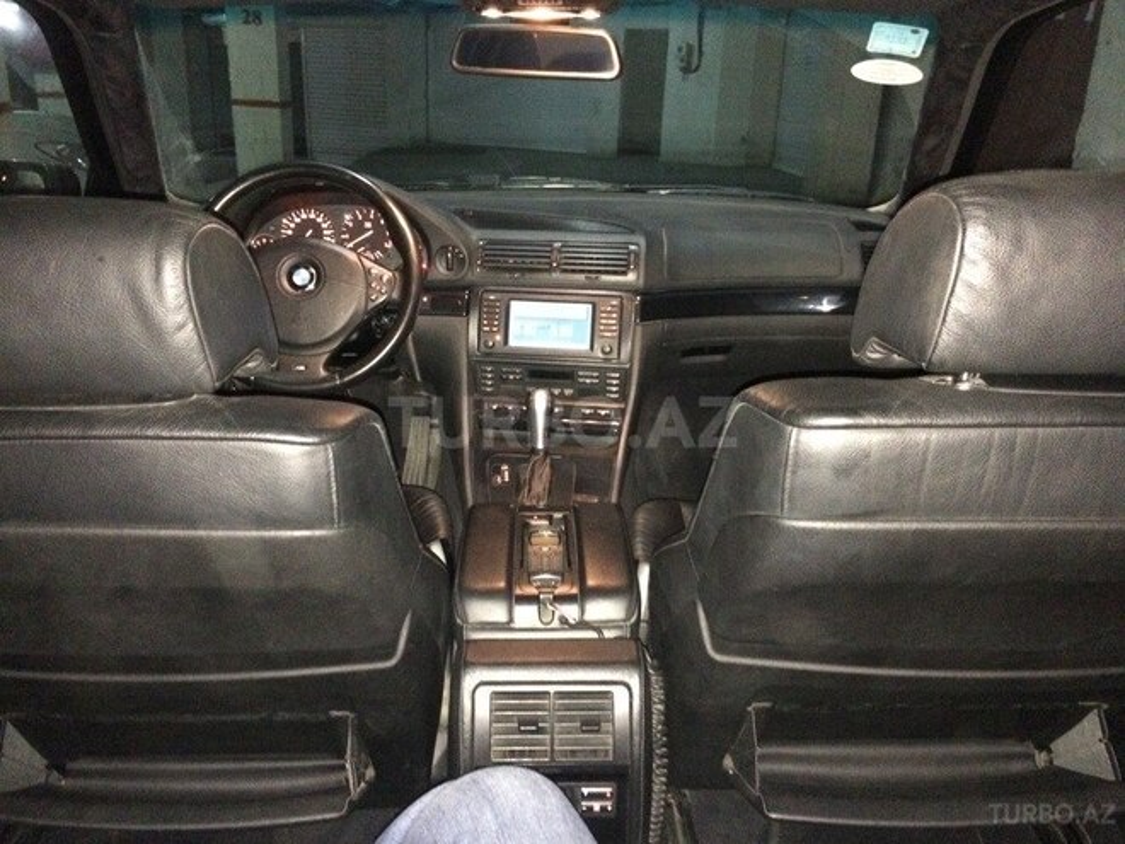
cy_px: 422
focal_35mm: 29
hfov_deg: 61.7
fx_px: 942
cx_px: 562
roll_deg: -0.7
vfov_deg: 48.2
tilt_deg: -19.5
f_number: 2.2
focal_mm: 4.15
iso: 1250
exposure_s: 1/17
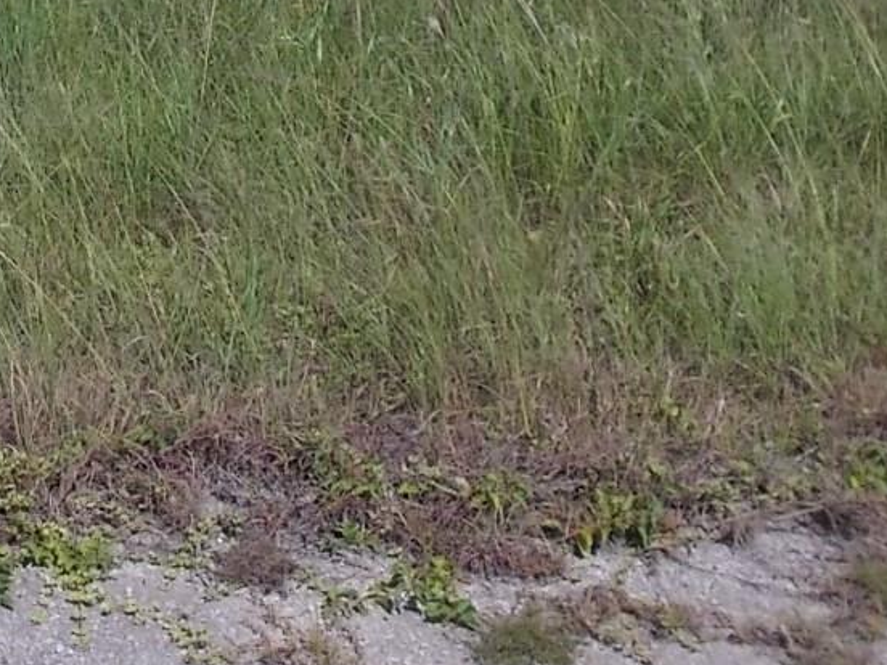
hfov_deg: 22.4
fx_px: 2152
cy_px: -180
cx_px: -5
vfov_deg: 16.7
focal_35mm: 84
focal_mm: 4.1
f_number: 3.3
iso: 80
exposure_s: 1/1499
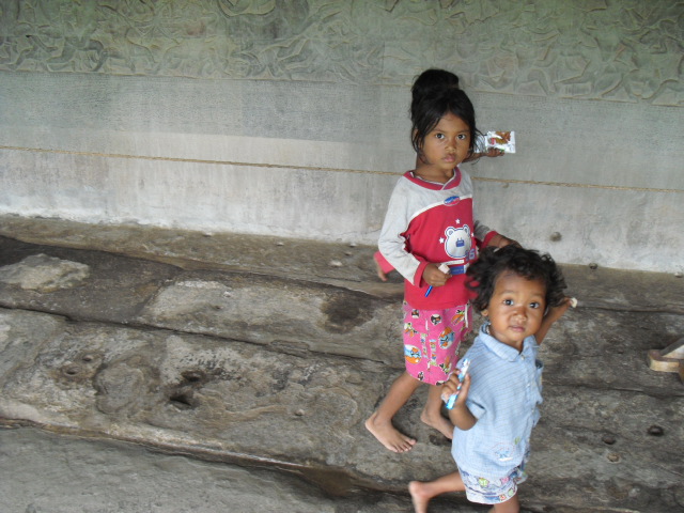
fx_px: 711
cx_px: 342
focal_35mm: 36
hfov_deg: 51.4
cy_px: 256
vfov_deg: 39.7
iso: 200
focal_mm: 6.3
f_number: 3.1
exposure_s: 1/125
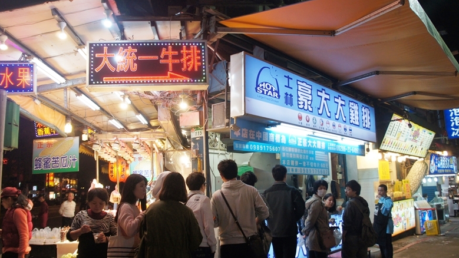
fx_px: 353
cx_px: 230
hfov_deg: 66.1
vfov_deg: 40.1
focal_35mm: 29
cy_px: 142
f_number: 4
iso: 800
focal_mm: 18
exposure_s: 1/160
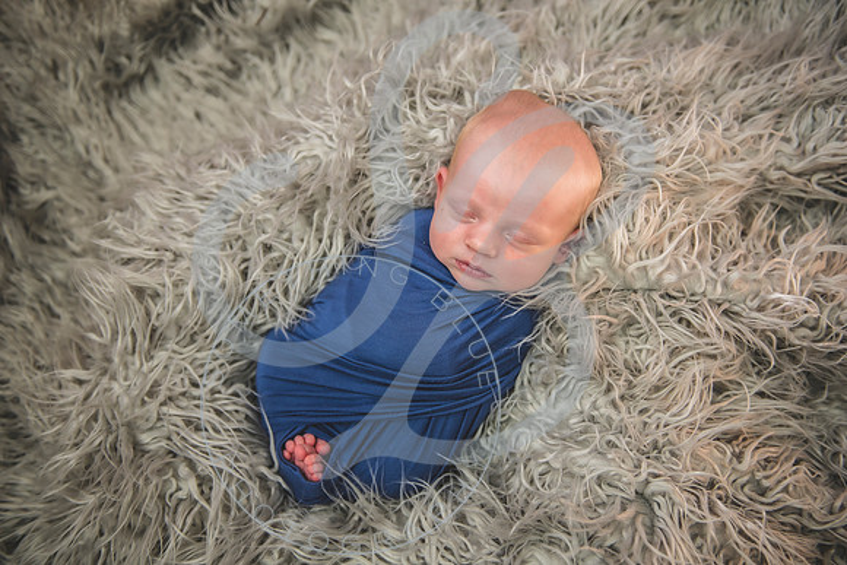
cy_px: 282
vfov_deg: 35.1
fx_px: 894
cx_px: 424
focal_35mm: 38
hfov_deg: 50.7
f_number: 2.8
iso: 100
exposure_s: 1/125
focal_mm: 38
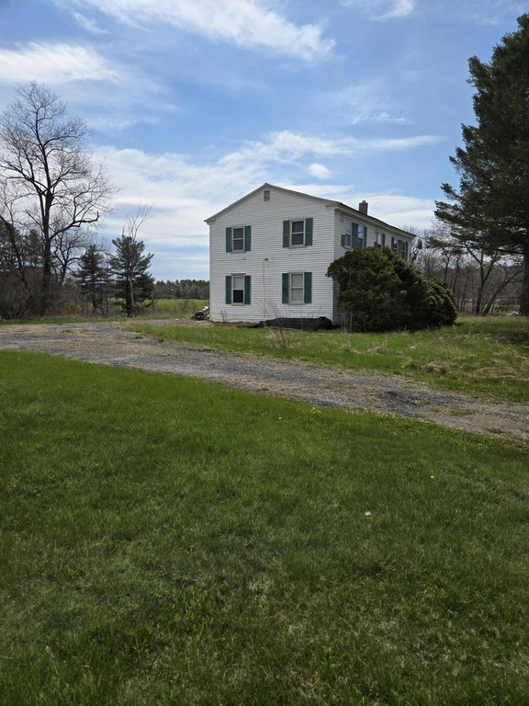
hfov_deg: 58.9
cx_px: 264
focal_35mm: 23
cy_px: 353
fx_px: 469
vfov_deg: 73.9
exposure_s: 1/3882
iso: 25
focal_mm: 5.4
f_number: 1.8
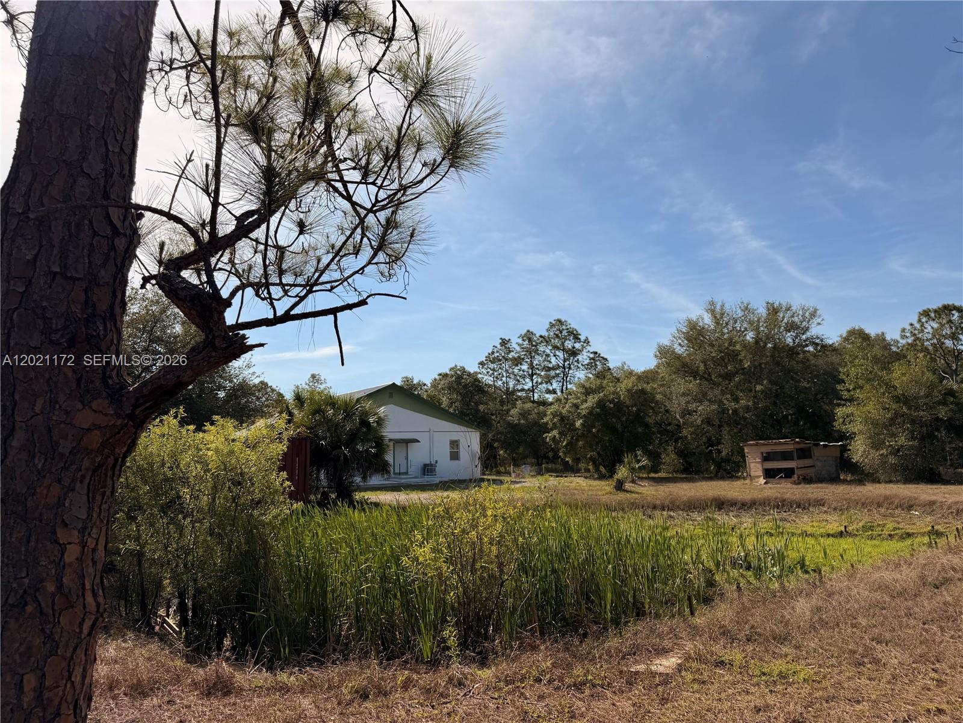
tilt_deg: +6.5
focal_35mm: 24
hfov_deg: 71.6
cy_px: 362
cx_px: 482
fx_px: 668
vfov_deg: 56.8
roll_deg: +1.7
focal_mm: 6.76
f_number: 1.78
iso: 80
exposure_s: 1/7353
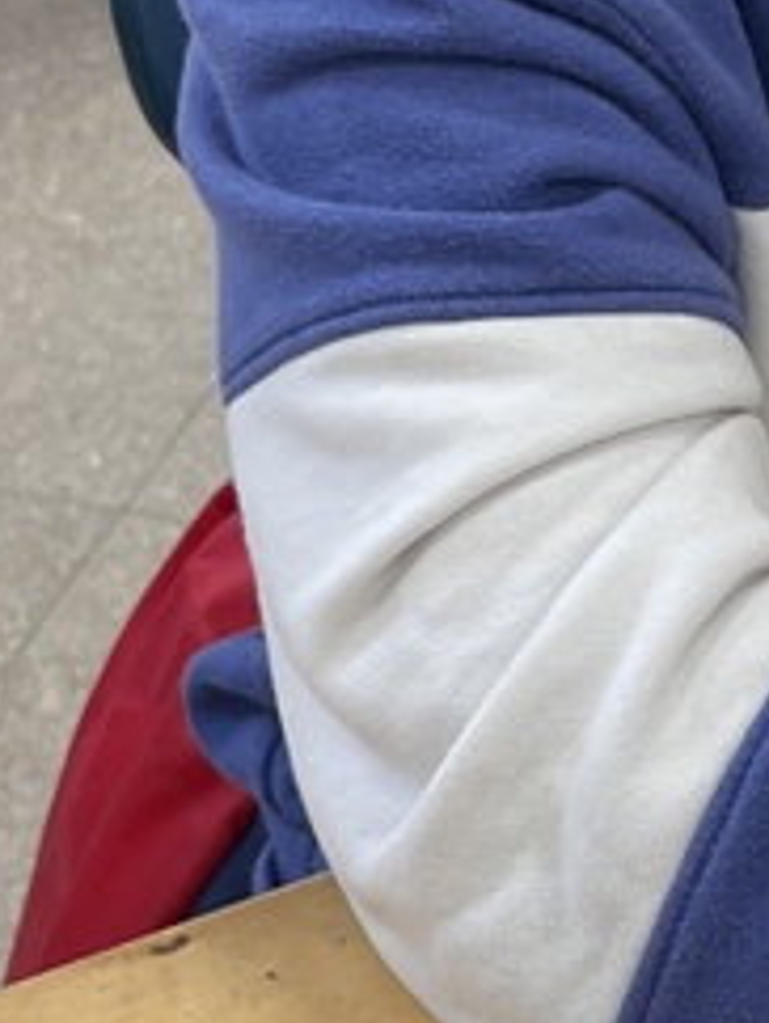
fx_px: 3252
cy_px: 46
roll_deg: -1.8
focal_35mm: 110
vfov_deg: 17.5
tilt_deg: -32.9
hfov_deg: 12.8
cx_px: 1124
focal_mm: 5.1
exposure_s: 1/60
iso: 80
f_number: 1.6
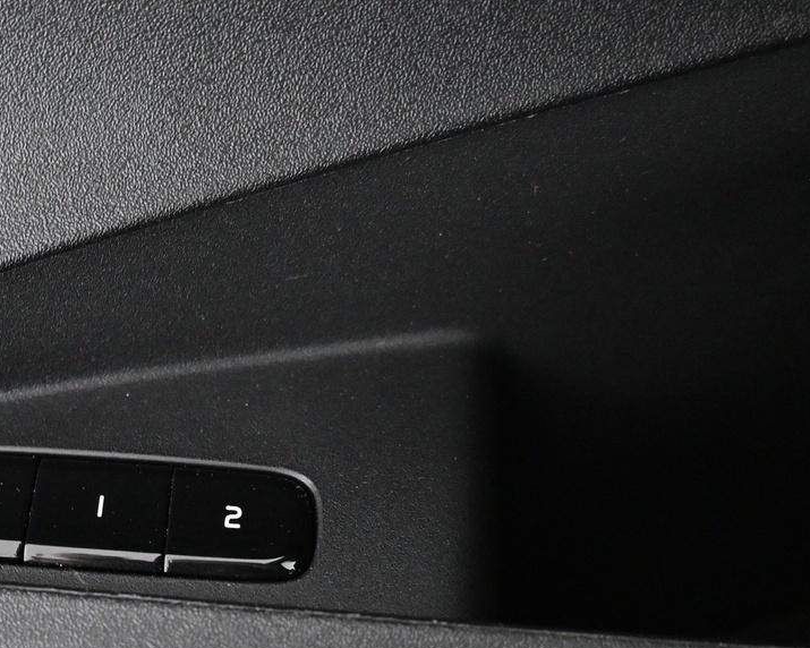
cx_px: 97
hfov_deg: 34.8
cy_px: 406
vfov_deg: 29.6
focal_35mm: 51
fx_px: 1223
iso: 4000
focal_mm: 16
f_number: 3.5
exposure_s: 1/30
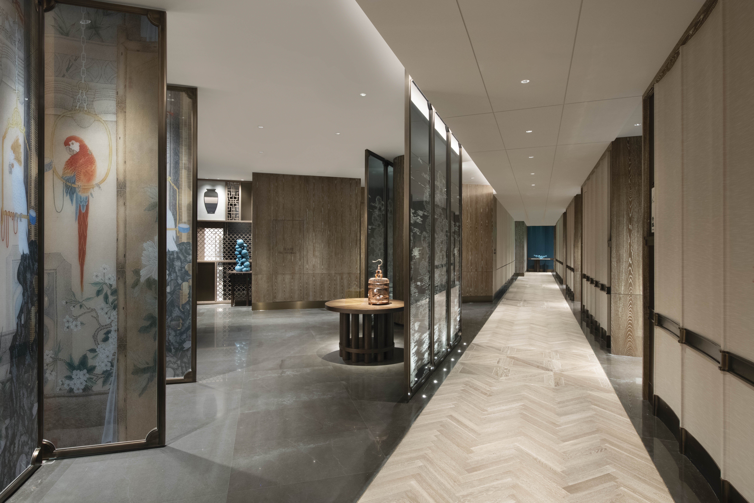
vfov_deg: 64.6
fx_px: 398
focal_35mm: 19
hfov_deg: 86.9
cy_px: 252
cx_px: 377
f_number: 13
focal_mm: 19
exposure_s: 1.6
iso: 1000
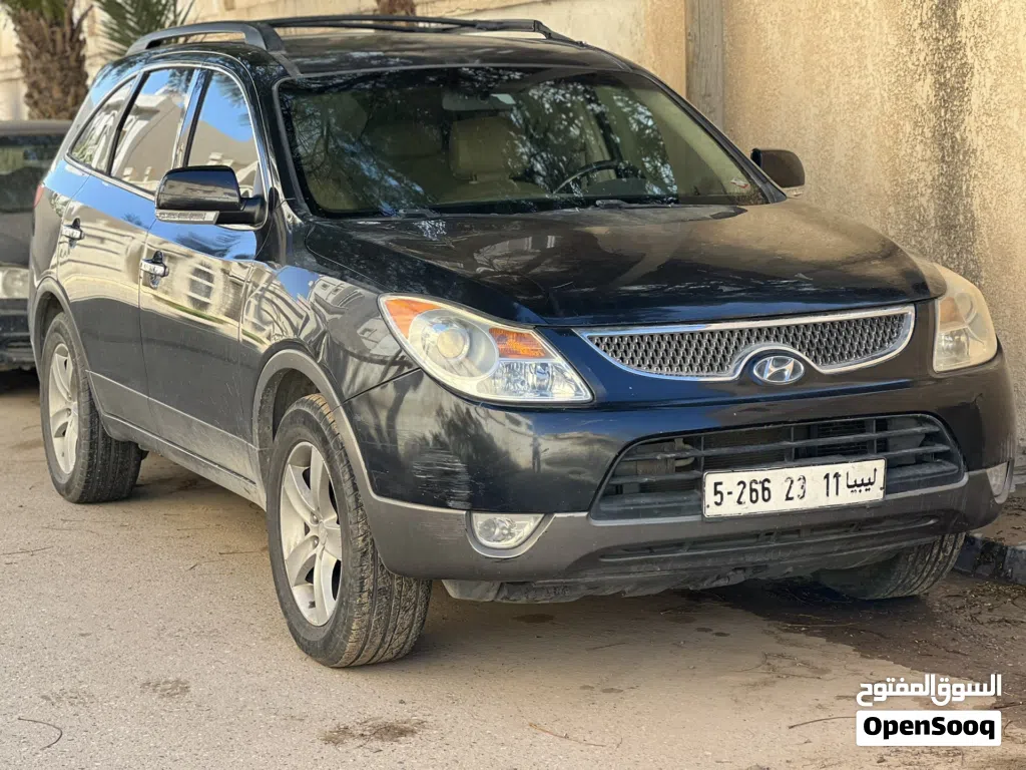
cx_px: 513
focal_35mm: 77
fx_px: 2282
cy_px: 385
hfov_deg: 25.3
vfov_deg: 19.1
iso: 32
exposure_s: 1/121
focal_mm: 9
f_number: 2.8
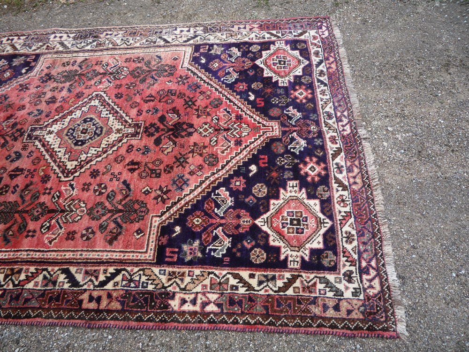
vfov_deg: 46.8
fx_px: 406
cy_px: 176
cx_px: 234
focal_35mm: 30
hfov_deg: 60.0
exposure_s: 1/250
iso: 100
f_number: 4
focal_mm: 5.2
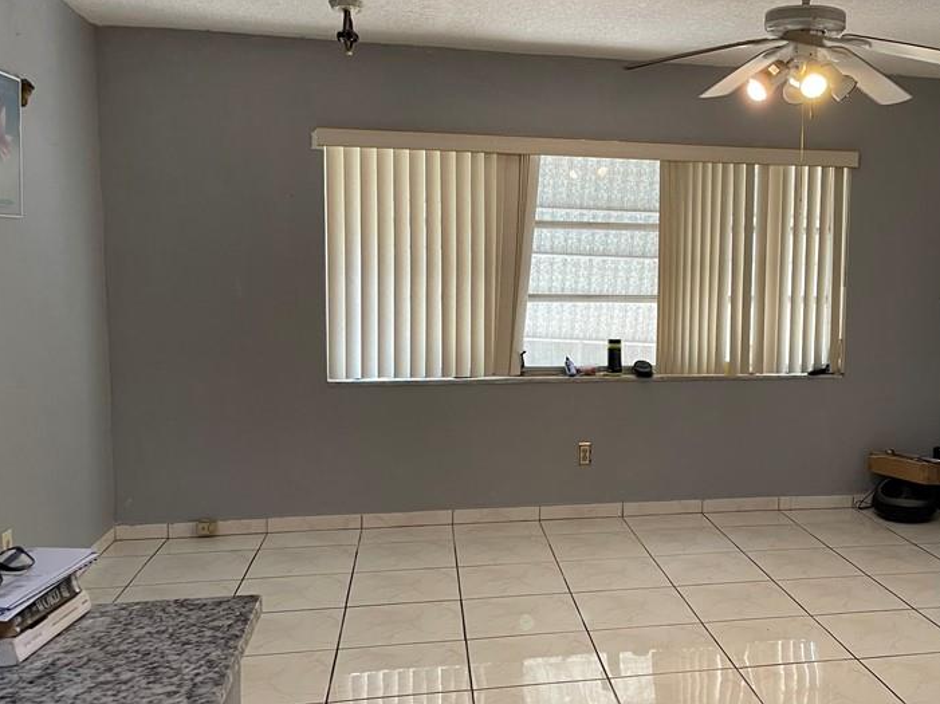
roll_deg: -1.0
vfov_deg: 37.7
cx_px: 660
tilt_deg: -5.5
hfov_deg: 47.8
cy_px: 341
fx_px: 1031
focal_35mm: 38
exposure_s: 1/60
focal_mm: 5.1
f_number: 1.6
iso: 125
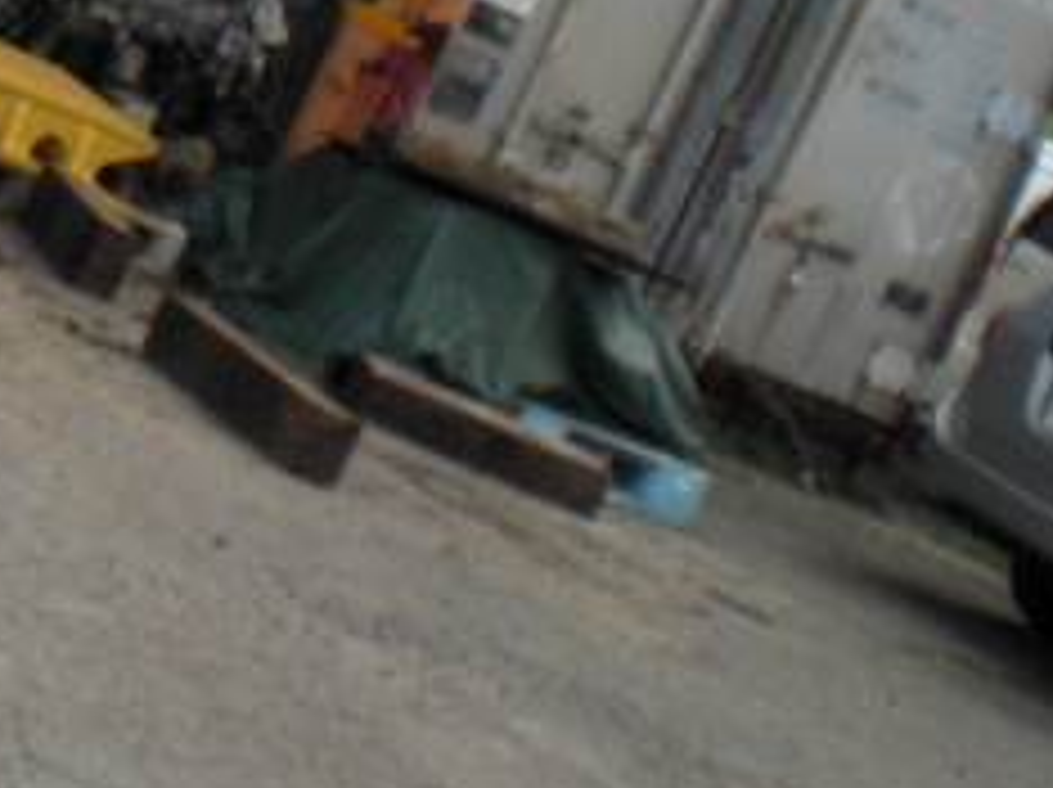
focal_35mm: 104
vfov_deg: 13.7
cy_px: -194
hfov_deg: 17.8
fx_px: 3160
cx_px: -288
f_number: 5.6
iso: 64
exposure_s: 1/400
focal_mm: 6.3
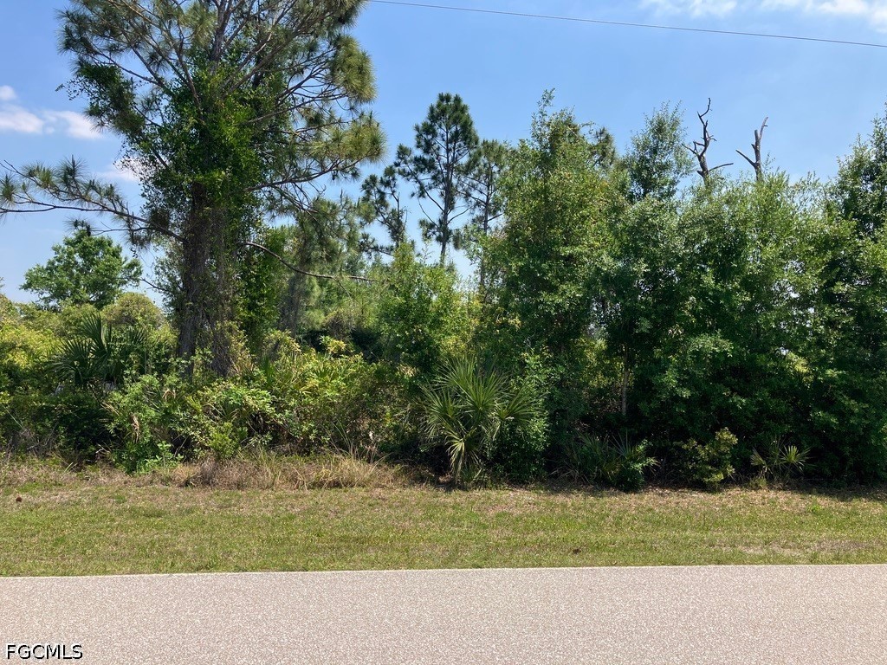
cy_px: 332
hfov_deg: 63.4
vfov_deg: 49.7
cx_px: 444
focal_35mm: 28
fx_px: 717
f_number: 1.8
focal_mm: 3.99
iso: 32
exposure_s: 1/1473
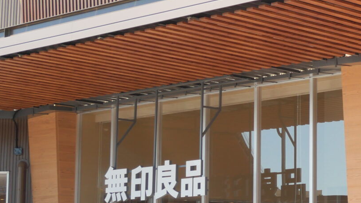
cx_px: 512
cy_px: 120
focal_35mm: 124
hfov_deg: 16.1
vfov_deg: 9.8
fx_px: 1187
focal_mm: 18
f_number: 4.2
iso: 200
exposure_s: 1/320
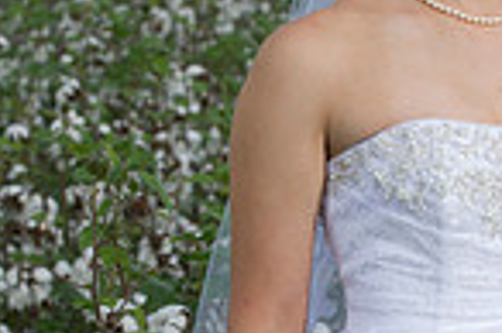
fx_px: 5265
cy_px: 264
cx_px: 223
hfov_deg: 5.5
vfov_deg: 3.6
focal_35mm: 378
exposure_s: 1/200
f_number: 6.3
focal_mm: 95
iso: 160
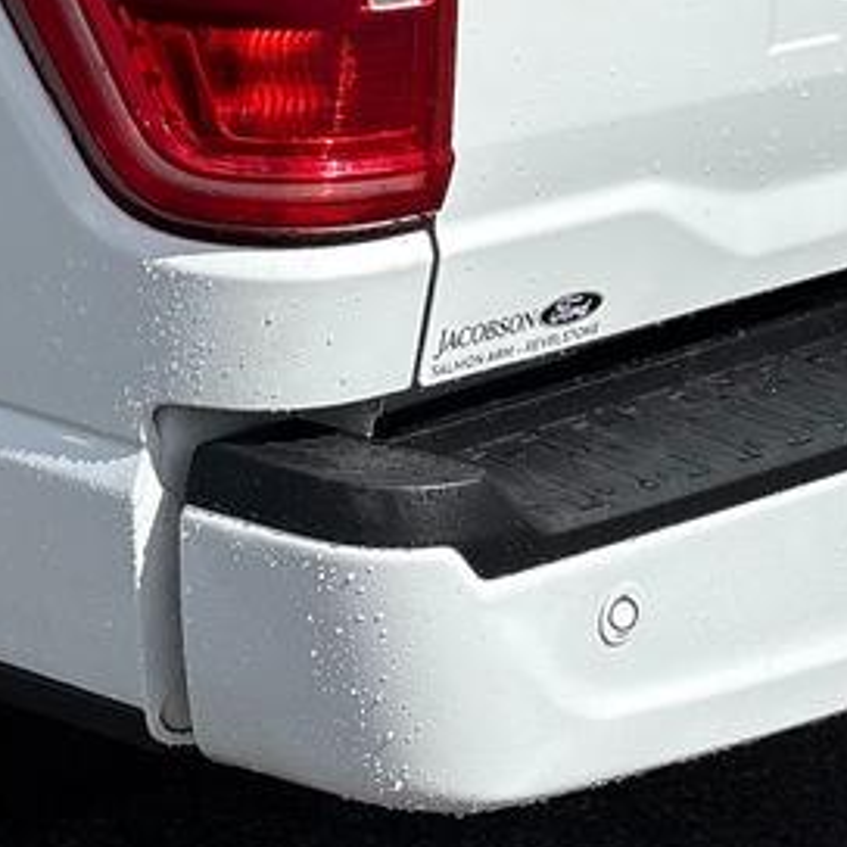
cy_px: -227
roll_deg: +0.8
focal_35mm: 108
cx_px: -286
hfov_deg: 15.3
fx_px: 2990
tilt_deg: -5.8
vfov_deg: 15.4
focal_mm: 5.96
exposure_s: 1/6329
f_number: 1.6
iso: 50
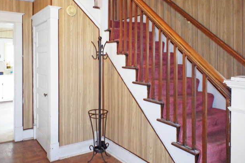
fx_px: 197
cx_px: 102
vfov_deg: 44.9
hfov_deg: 63.3
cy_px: 87
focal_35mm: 29
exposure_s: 1/60
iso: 1600
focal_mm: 16
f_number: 2.8
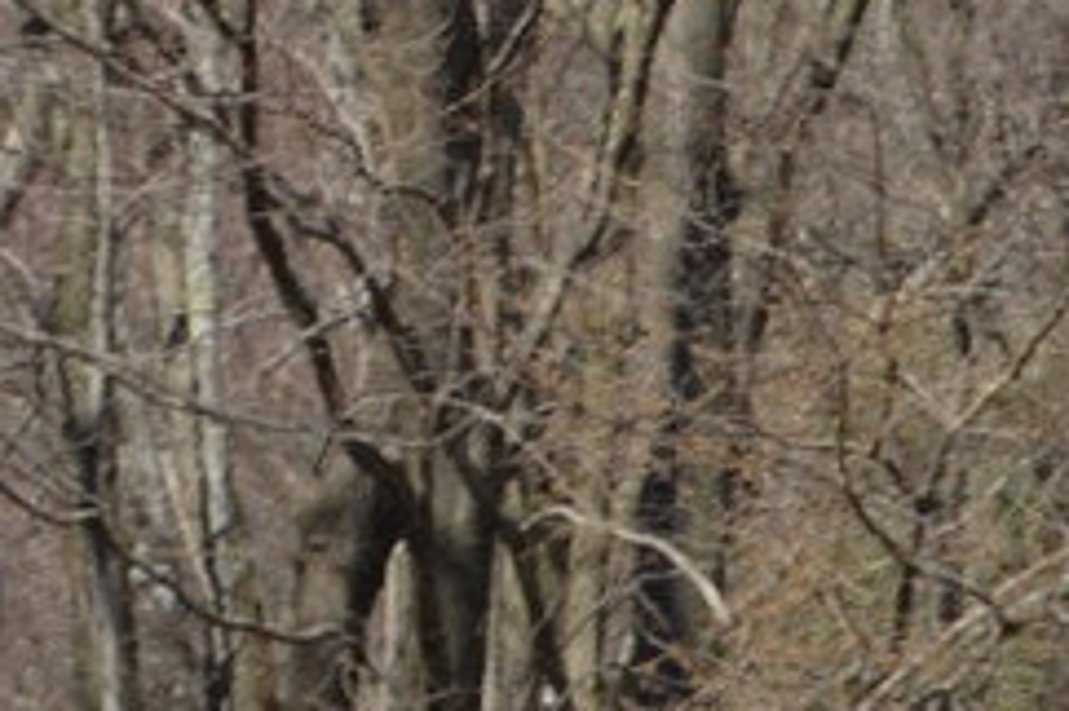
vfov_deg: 1.0
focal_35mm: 1324
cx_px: 2001
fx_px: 39287
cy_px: 2219
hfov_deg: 1.6
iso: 360
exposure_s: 1/80
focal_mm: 200
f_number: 22
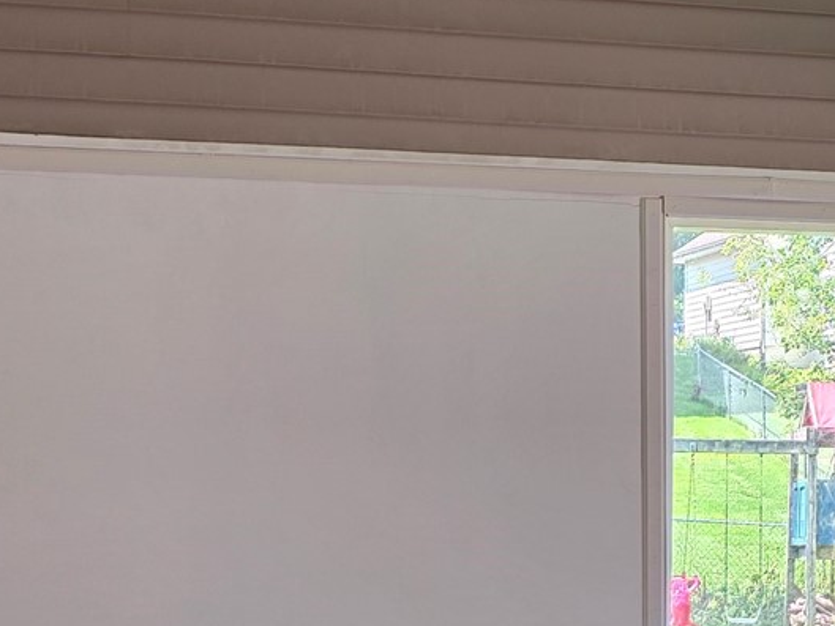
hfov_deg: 21.6
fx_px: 2147
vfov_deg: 16.4
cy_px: 569
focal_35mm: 89
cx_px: 737
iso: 64
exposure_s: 1/120
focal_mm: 6.25
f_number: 1.7
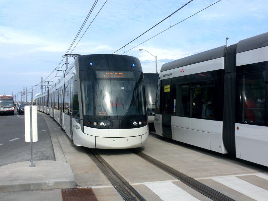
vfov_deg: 36.0
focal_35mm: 40
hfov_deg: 46.8
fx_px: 310
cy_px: 100
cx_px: 134
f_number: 5.6
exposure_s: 1/320
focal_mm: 8.4
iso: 80
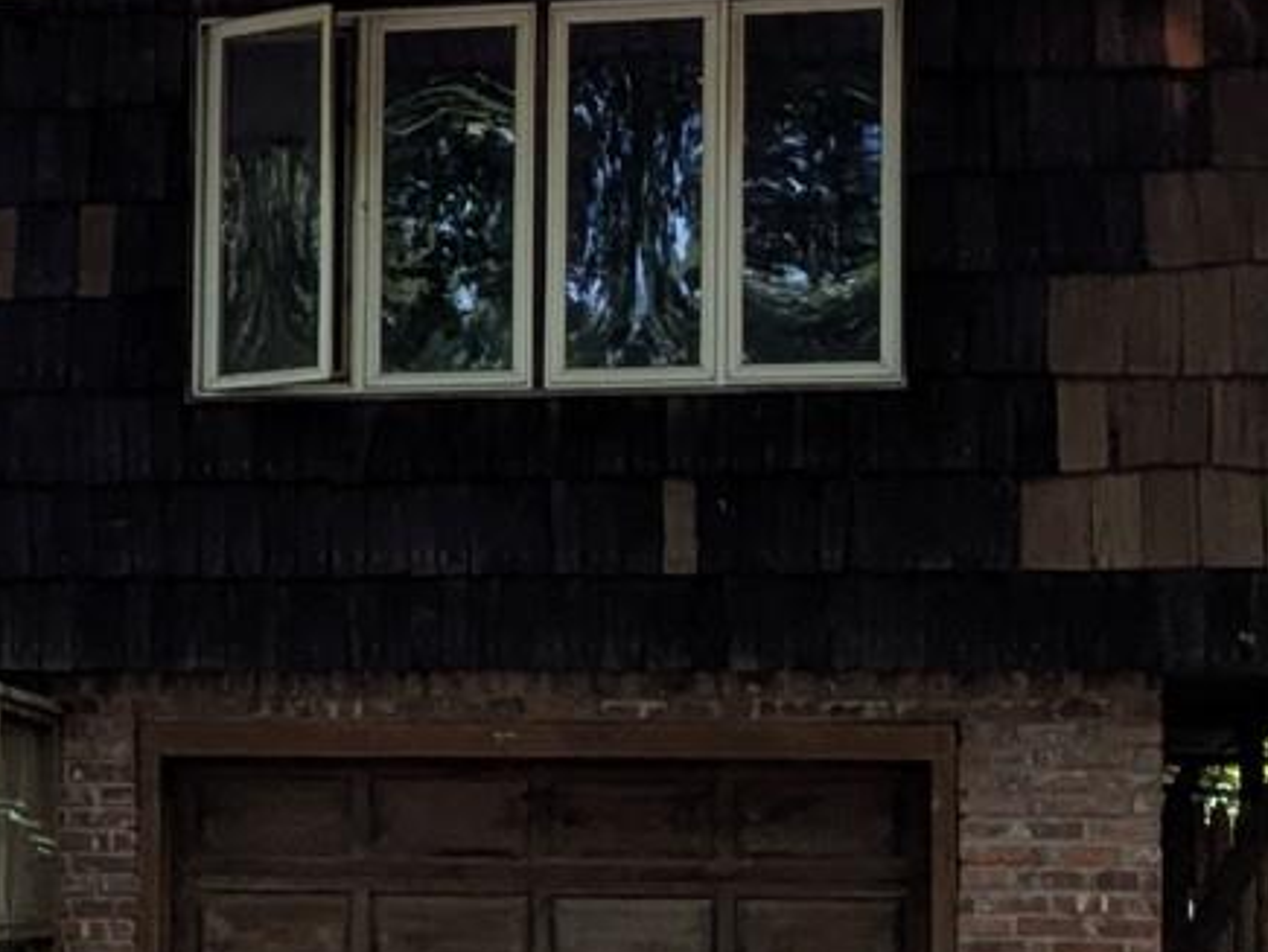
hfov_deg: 14.5
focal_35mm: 127
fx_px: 4656
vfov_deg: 11.7
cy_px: 713
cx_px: -592
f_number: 1.73
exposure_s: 1/441
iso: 50
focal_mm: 4.38
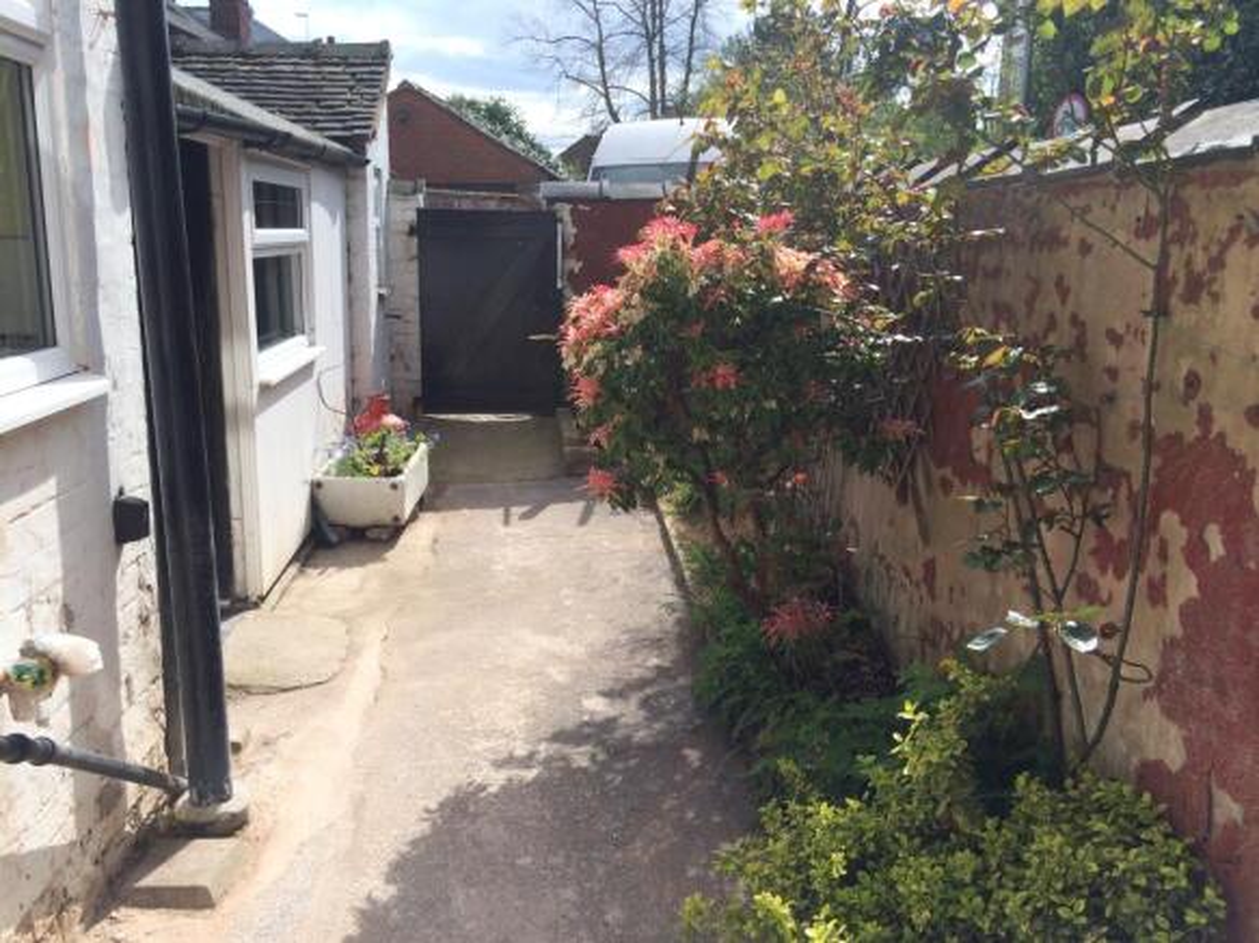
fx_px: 1091
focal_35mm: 30
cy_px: 472
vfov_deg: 46.8
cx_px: 630
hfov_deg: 60.0
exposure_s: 1/1709
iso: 40
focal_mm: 4.12
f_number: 2.2
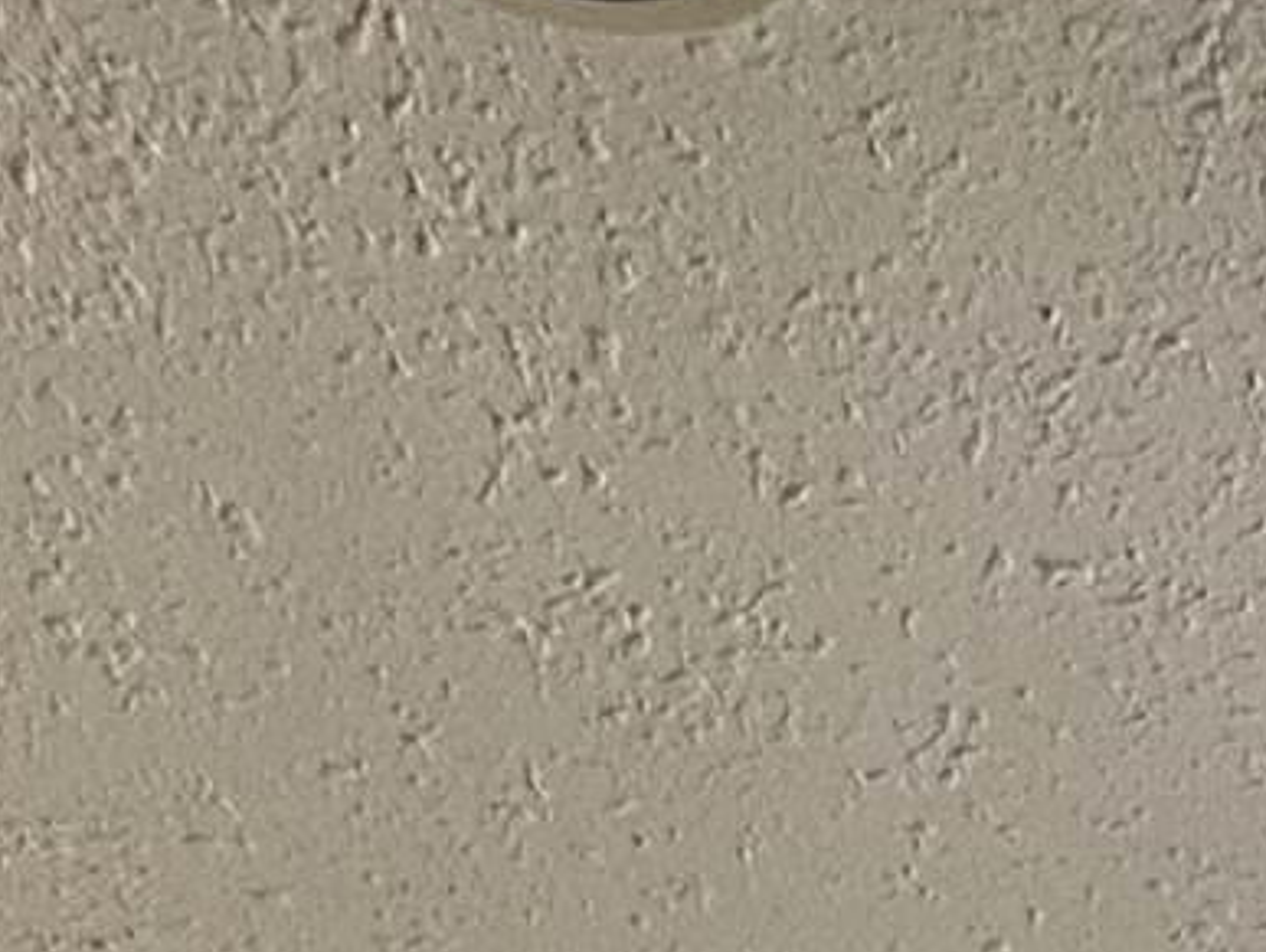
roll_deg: +0.2
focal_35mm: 111
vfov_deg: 8.5
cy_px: 3569
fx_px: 4063
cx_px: 2489
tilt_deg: -1.9
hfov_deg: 14.7
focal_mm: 2.22
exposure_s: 1/99
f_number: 2.2
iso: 50
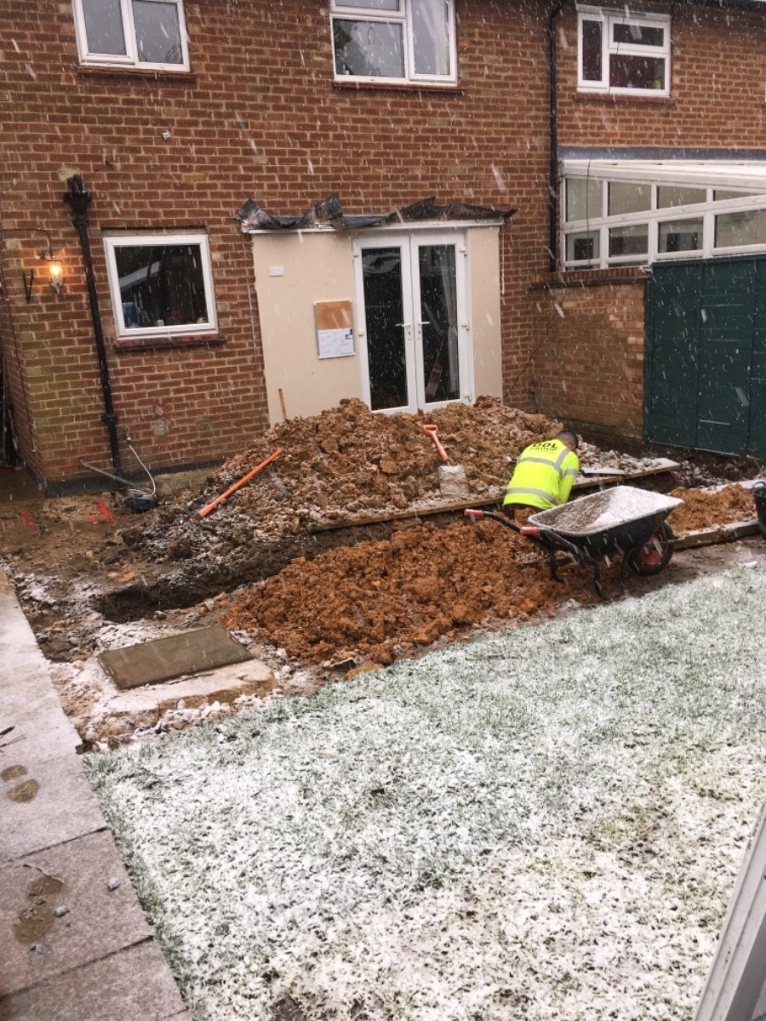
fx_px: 856
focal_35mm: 29
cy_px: 510
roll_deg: +4.0
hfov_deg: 48.2
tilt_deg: -13.3
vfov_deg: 61.7
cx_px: 383
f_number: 2.2
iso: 40
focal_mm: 4.15
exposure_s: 1/100
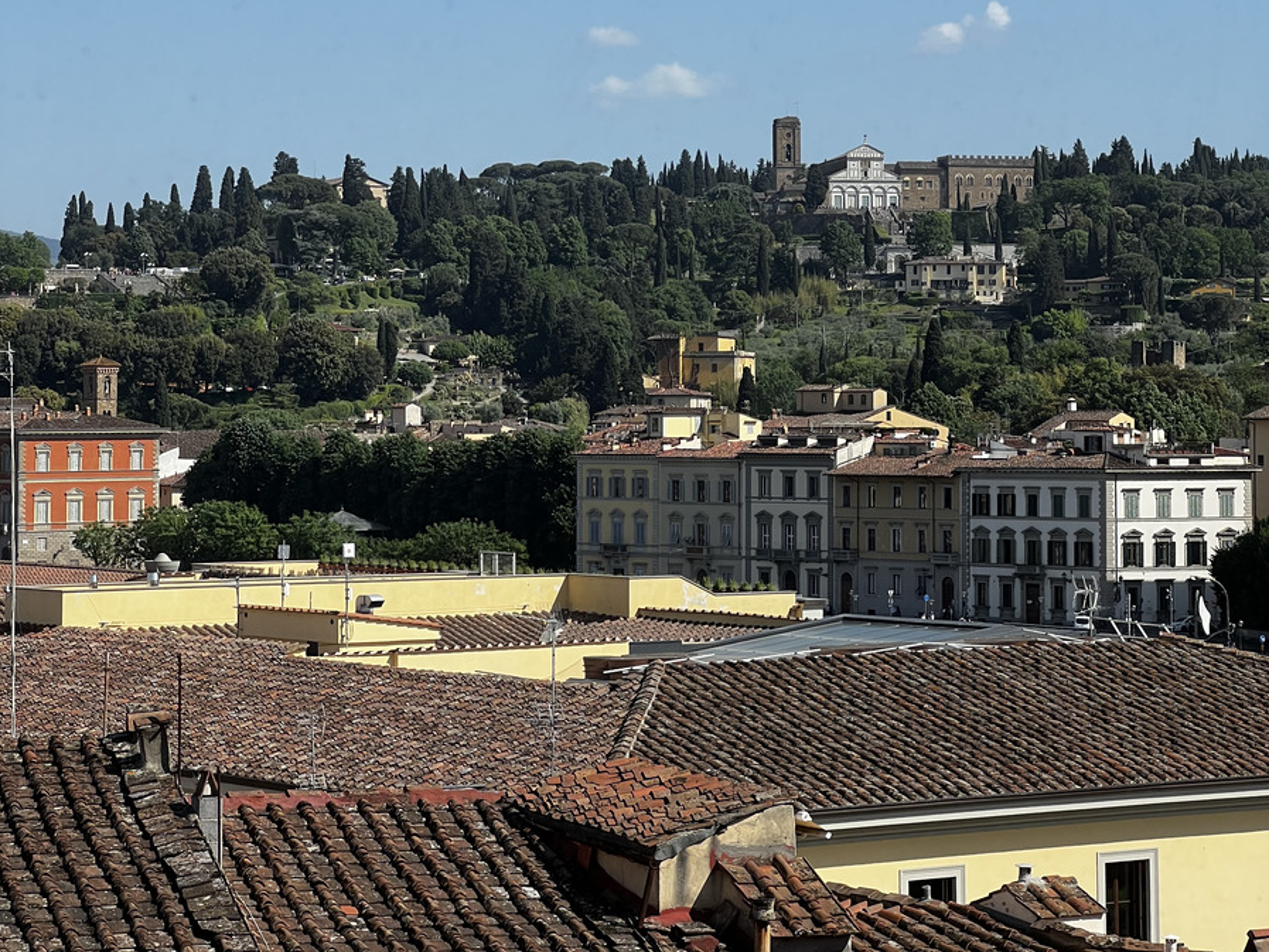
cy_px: 277
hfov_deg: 19.1
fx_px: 3776
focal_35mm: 103
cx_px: 634
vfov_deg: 14.3
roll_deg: +0.2
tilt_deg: +1.6
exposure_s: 1/681
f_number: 2.8
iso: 32
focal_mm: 9
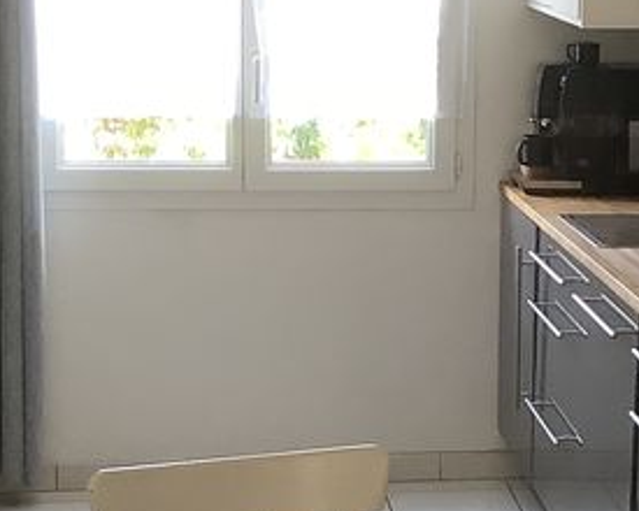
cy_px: 172
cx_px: 509
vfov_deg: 14.0
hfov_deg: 17.3
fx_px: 2080
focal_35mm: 110
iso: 160
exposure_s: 1/60
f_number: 2.4
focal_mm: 3.3
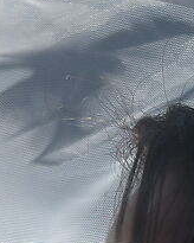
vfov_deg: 4.9
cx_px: -251
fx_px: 2756
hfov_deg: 4.0
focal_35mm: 384
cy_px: 563
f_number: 2
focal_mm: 35
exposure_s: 1/500
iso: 160
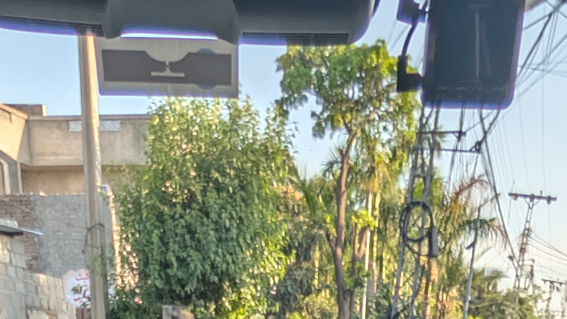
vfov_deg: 11.7
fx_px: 887
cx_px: 265
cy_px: 940
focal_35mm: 59
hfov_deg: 35.4
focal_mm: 2.02
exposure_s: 1/593
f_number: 1.7
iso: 49
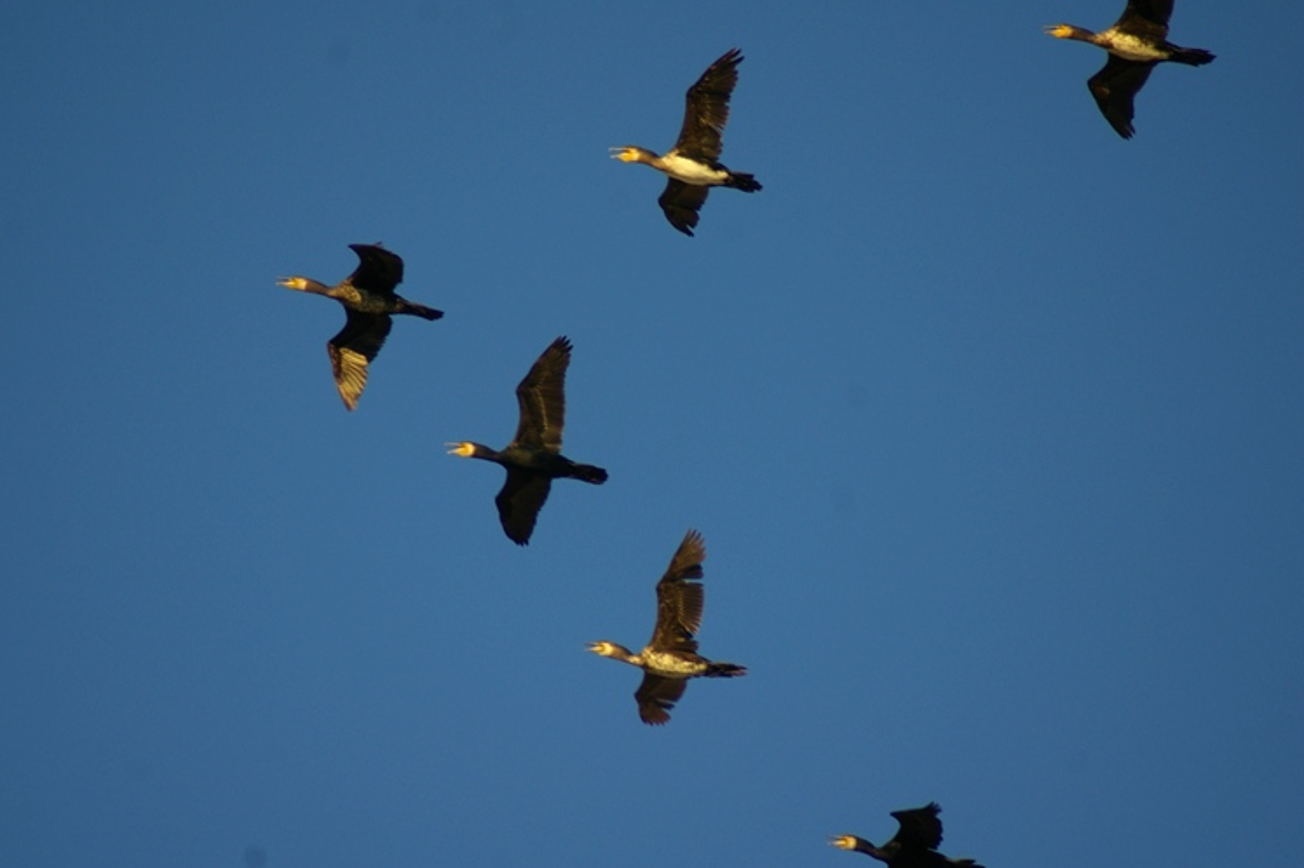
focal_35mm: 481
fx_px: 17414
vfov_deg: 2.9
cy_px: 408
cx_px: 635
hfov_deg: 4.3
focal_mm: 300
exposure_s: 1/500
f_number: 5.6
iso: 200
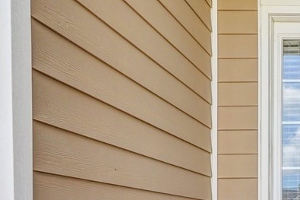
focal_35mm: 45
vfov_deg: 26.7
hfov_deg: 33.2
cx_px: 380
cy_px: 232
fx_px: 378
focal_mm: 16.5
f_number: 9
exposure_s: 1/320
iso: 320
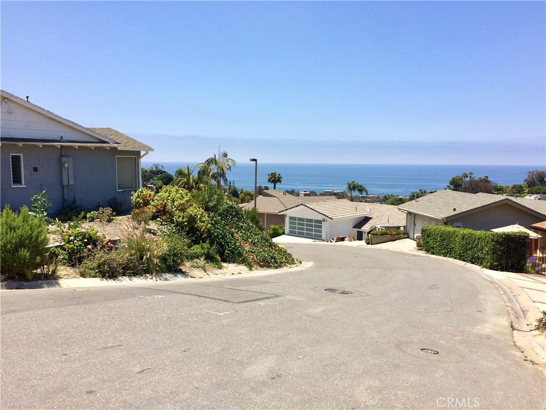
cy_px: 205
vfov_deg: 48.2
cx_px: 273
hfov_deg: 61.7
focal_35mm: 29
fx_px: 457
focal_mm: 4.15
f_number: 2.2
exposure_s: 1/2283
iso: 32
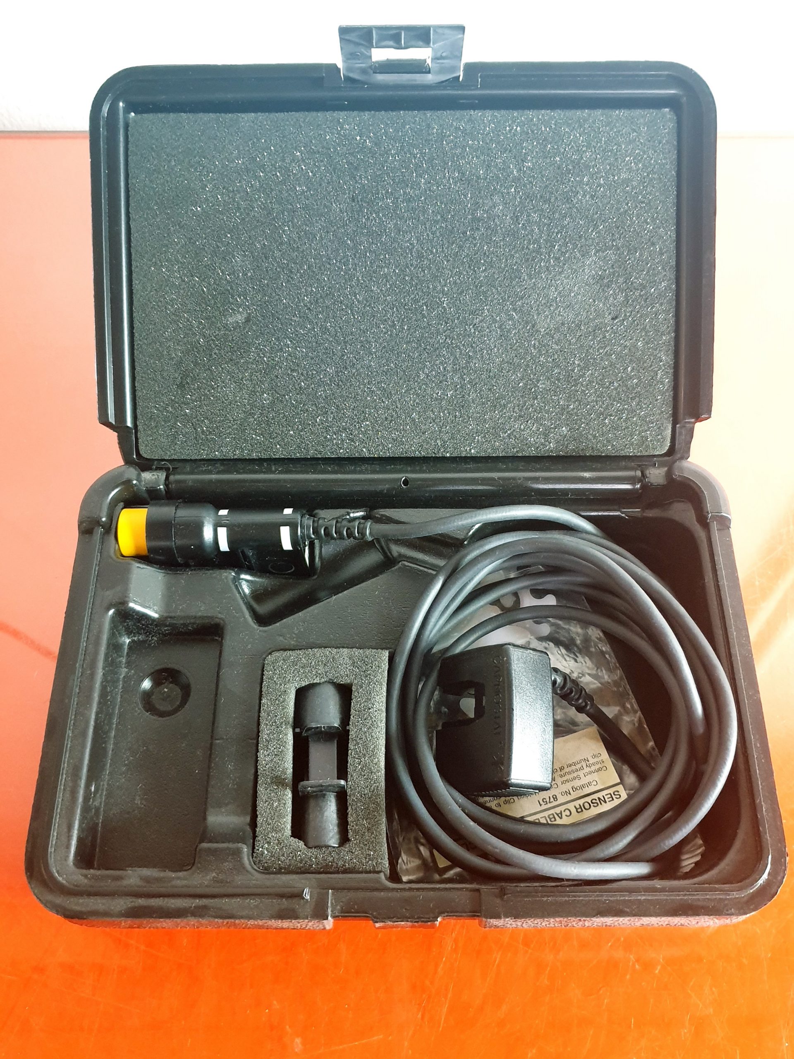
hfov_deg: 53.1
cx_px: 397
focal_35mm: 26
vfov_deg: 67.3
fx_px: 795
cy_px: 530
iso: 250
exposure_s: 1/50
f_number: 1.5
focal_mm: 4.3
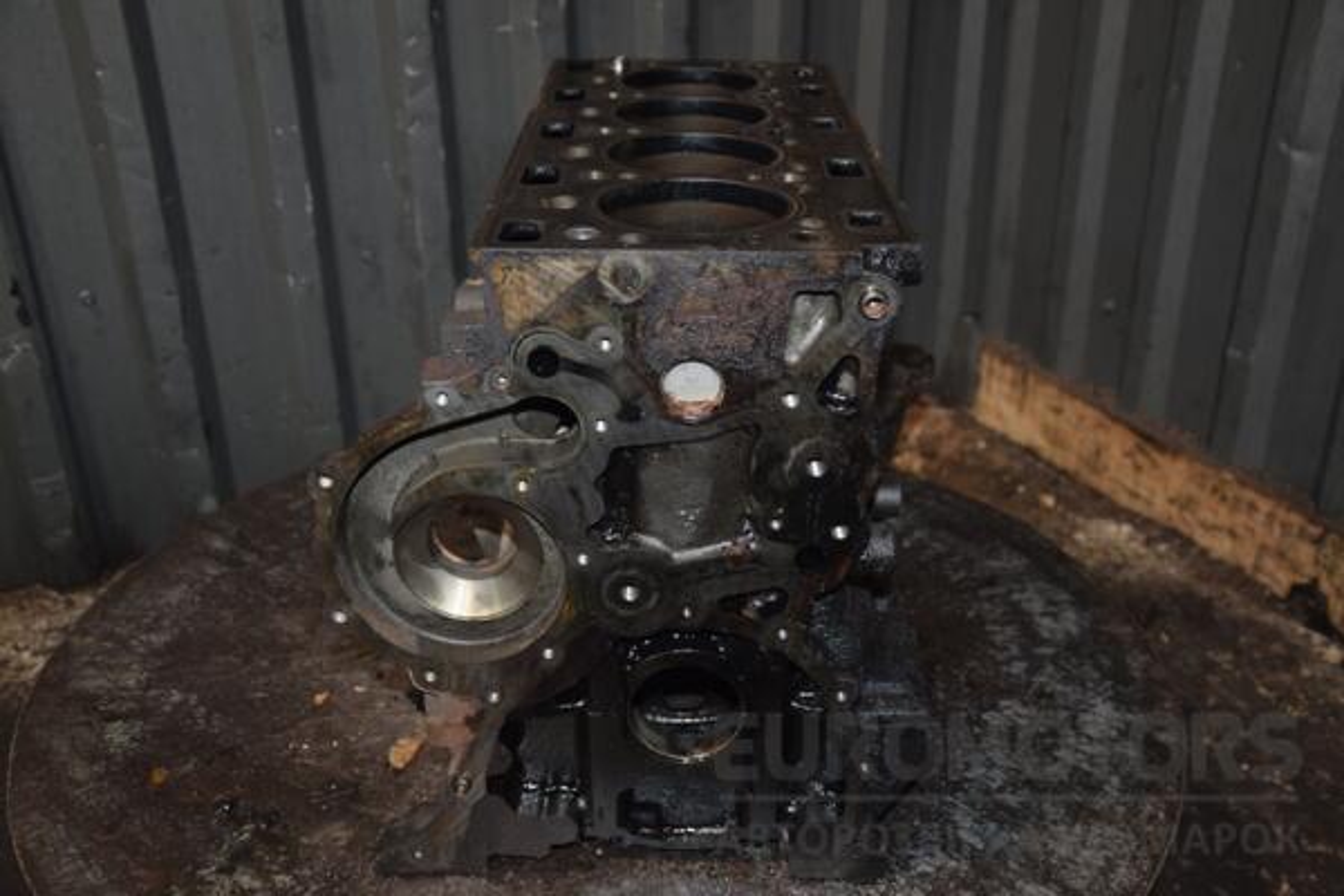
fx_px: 1400
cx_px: 672
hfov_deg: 51.3
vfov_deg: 35.5
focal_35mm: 38
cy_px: 448
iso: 800
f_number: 5
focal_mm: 25
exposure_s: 1/60
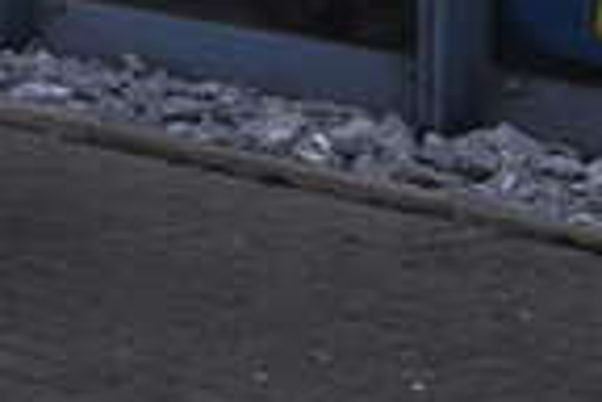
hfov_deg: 8.6
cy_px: -373
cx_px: -1037
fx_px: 3491
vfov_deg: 6.4
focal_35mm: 209
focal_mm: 25
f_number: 9
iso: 200
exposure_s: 1/320
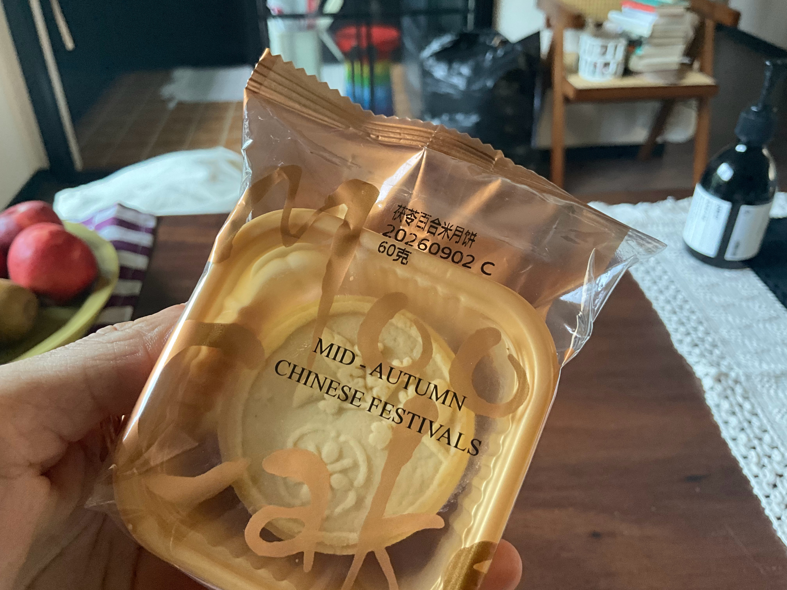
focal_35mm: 29
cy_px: 295
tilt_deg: -35.7
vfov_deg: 48.2
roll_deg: +0.9
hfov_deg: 61.7
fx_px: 659
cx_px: 394
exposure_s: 1/60
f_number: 1.8
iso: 160
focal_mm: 3
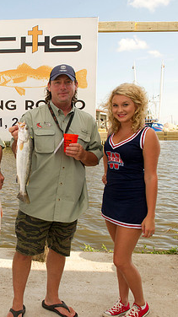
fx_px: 353
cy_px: 161
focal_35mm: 42
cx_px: 0
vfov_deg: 48.4
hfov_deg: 26.8
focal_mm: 26
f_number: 16
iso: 400
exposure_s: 1/125
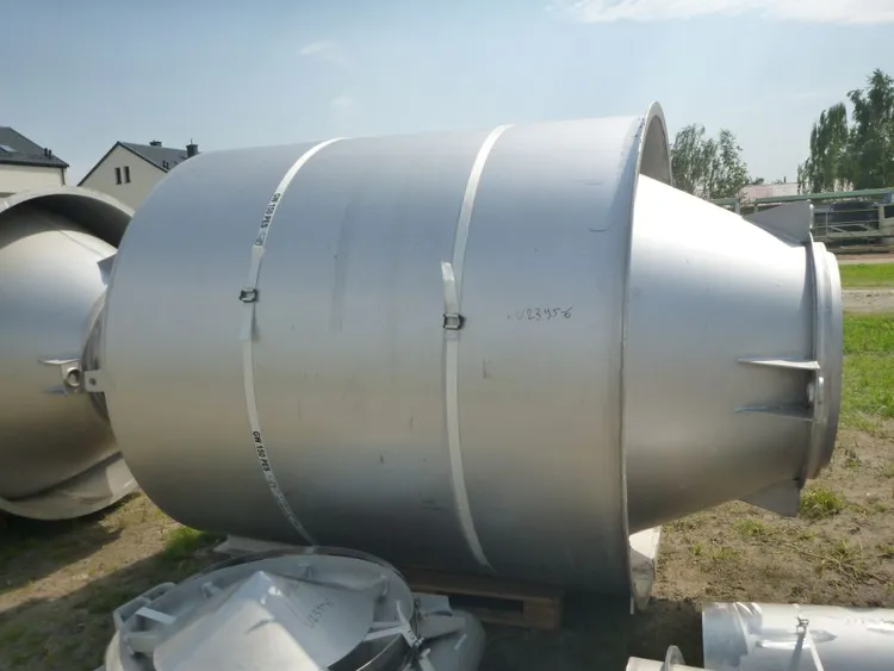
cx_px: 447
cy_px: 336
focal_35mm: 28
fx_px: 723
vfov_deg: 49.8
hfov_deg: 63.4
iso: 160
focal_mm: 4.9
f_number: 3.3
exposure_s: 1/1300
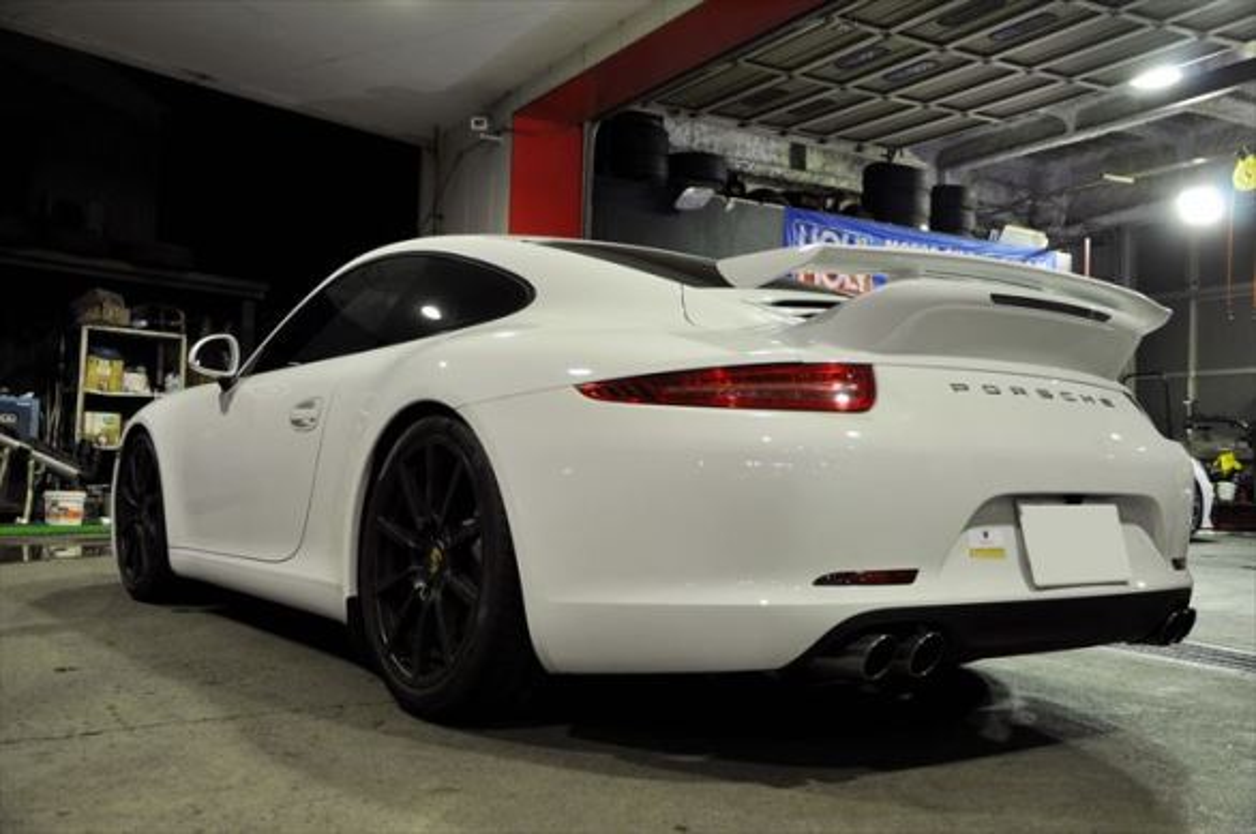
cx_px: 628
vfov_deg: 36.8
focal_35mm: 36
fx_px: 1254
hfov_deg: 53.2
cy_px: 417
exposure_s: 1/20
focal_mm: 24
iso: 400
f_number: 4.5
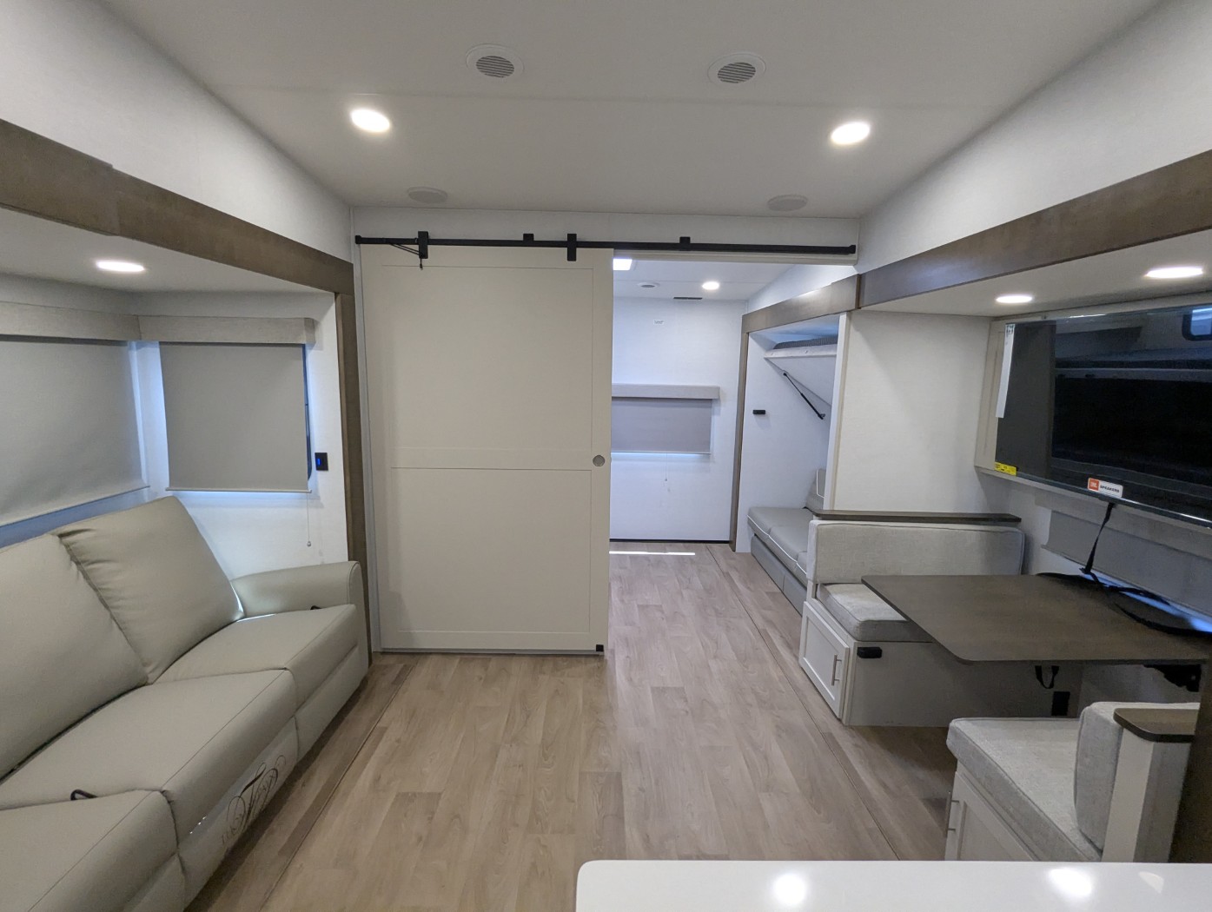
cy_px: 456
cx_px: 606
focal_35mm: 16
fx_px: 561
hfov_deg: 94.4
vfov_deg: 78.2
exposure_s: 1/187
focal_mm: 2.35
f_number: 2.2
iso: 416
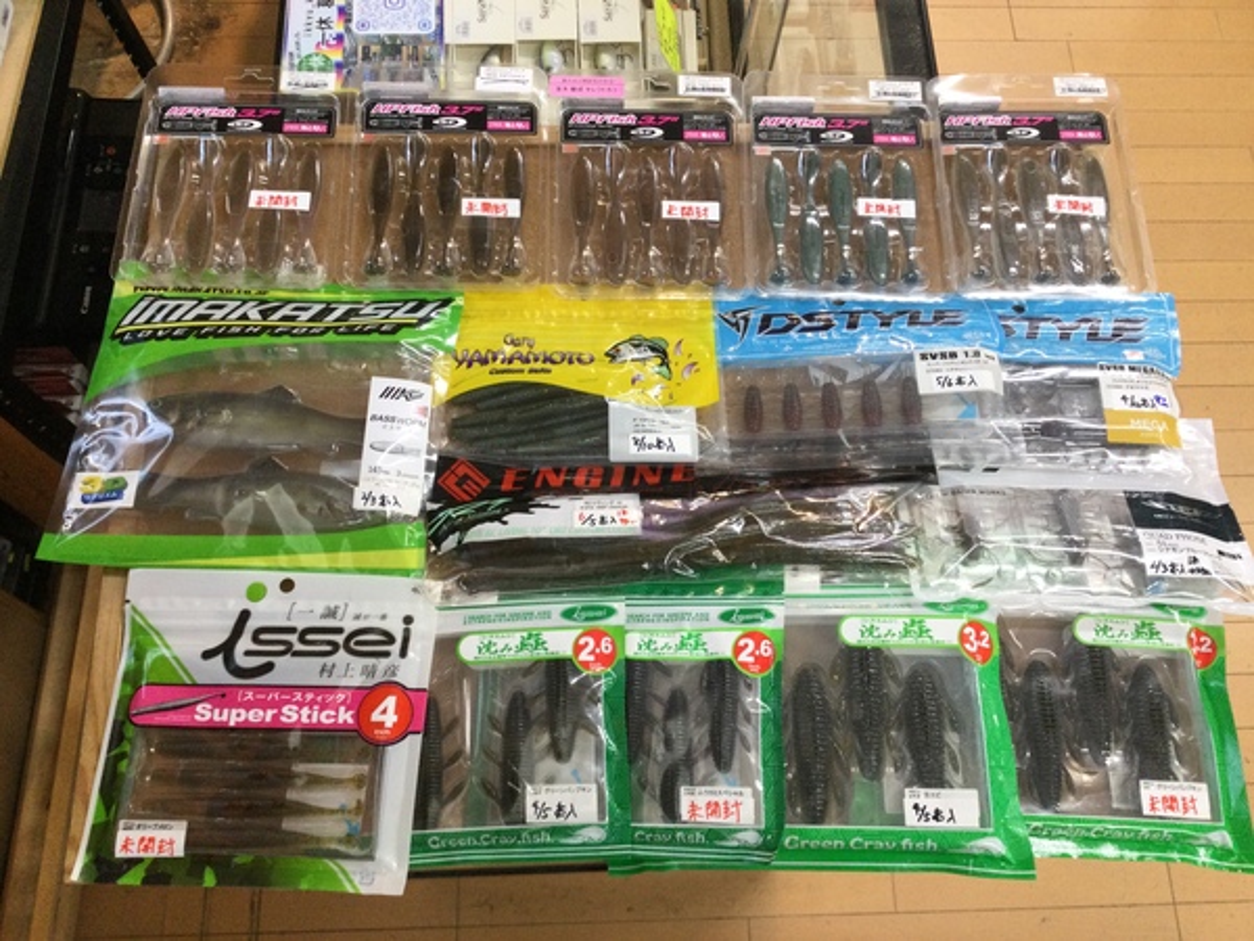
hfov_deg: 58.4
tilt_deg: -69.5
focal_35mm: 31
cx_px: 627
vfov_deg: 45.4
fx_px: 1123
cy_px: 470
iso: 40
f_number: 2.4
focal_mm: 3.3
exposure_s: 1/30
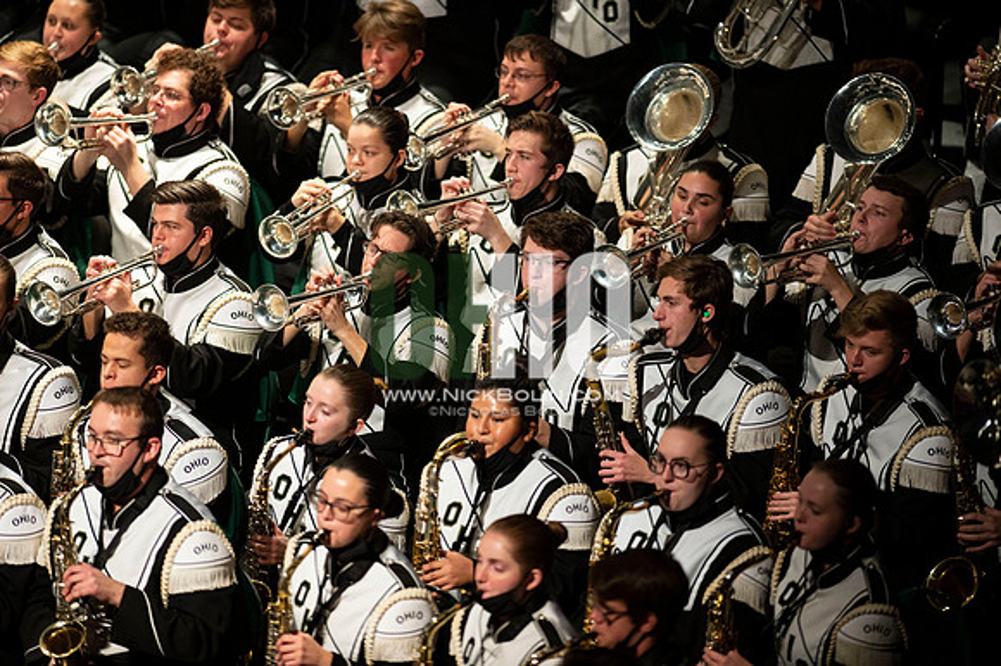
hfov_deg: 6.9
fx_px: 8337
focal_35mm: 300
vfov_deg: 4.6
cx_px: 500
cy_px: 333
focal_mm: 300
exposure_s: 1/500
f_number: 2.8
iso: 3200
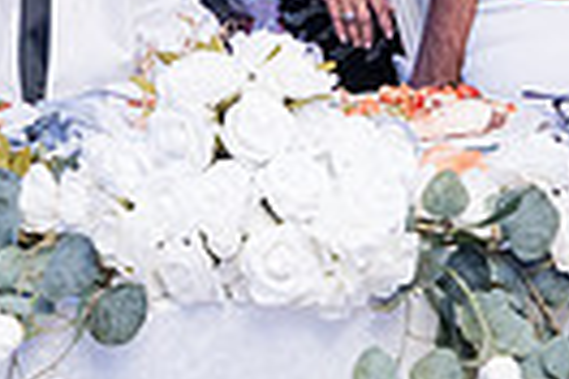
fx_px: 2434
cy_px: -256
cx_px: 328
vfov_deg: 8.6
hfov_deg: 13.3
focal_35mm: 154
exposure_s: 1/250
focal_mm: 35
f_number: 5
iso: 5000
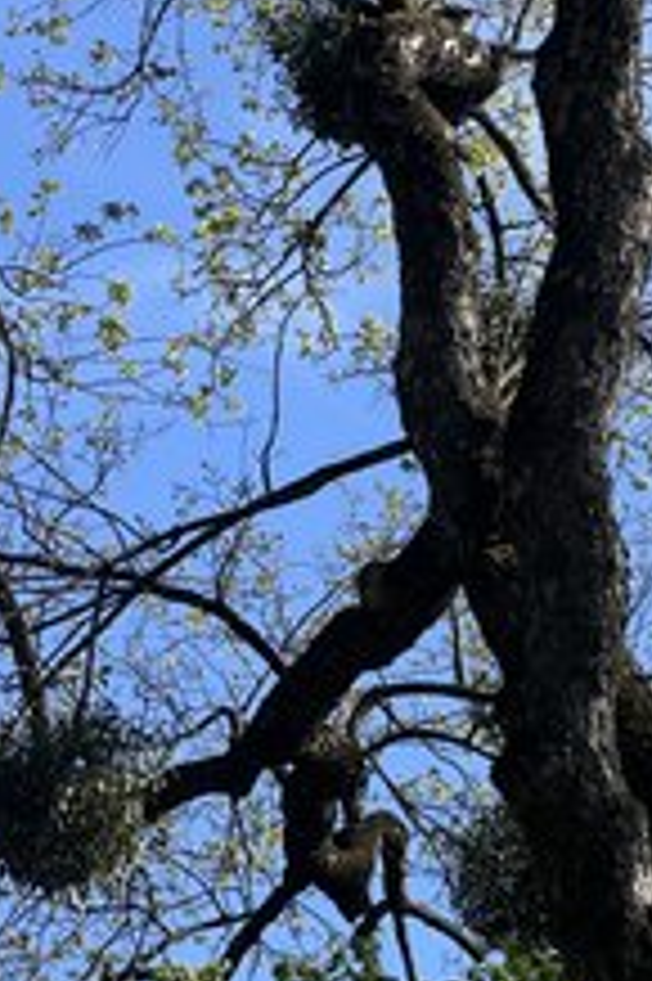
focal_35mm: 147
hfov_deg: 9.2
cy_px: 495
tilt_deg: +39.1
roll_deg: -4.0
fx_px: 4000
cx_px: -94
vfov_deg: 14.0
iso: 32
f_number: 2.8
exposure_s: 1/481
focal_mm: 9
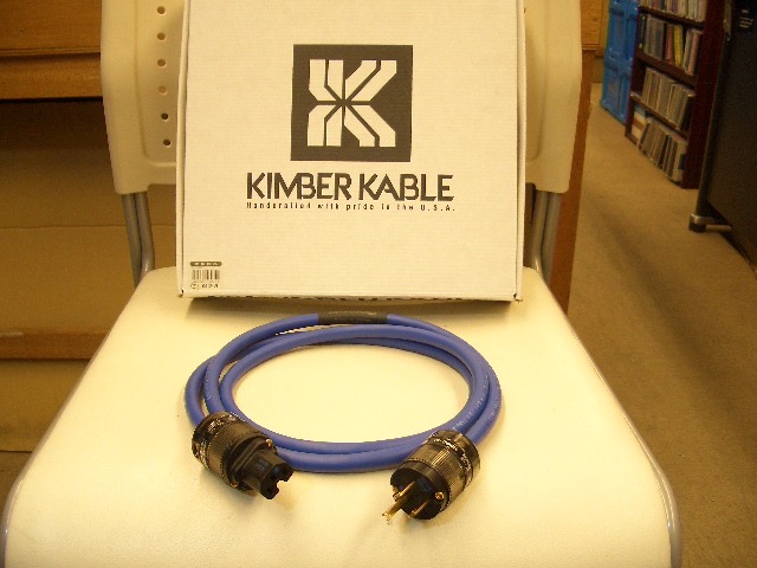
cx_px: 378
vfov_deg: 40.7
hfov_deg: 52.6
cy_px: 284
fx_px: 765
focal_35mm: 35
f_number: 2.6
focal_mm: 5.8
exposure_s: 1/30
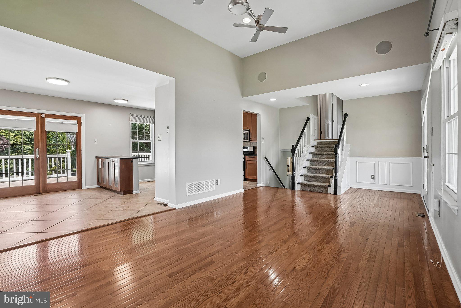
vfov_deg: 73.7
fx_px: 205
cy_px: 154
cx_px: 230
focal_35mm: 16
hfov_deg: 96.7
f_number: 8
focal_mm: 16
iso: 400
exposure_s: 1/20
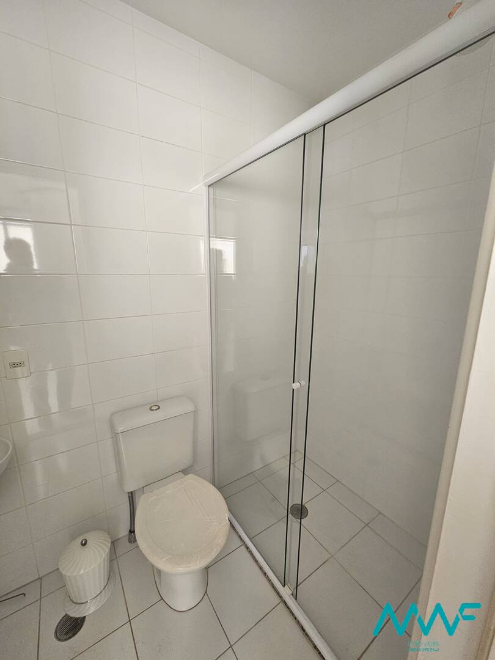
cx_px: 248
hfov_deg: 89.9
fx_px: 248
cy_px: 330
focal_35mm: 13
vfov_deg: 106.2
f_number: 2.2
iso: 200
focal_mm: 2.2
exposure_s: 1/100
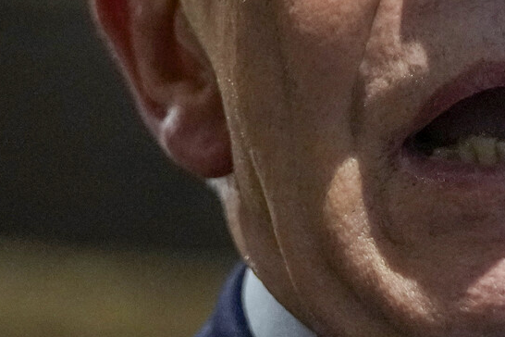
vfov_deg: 2.9
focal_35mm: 466
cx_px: 534
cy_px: -41
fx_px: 6536
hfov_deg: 4.4
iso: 5000
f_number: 2.8
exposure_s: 1/250
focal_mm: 159
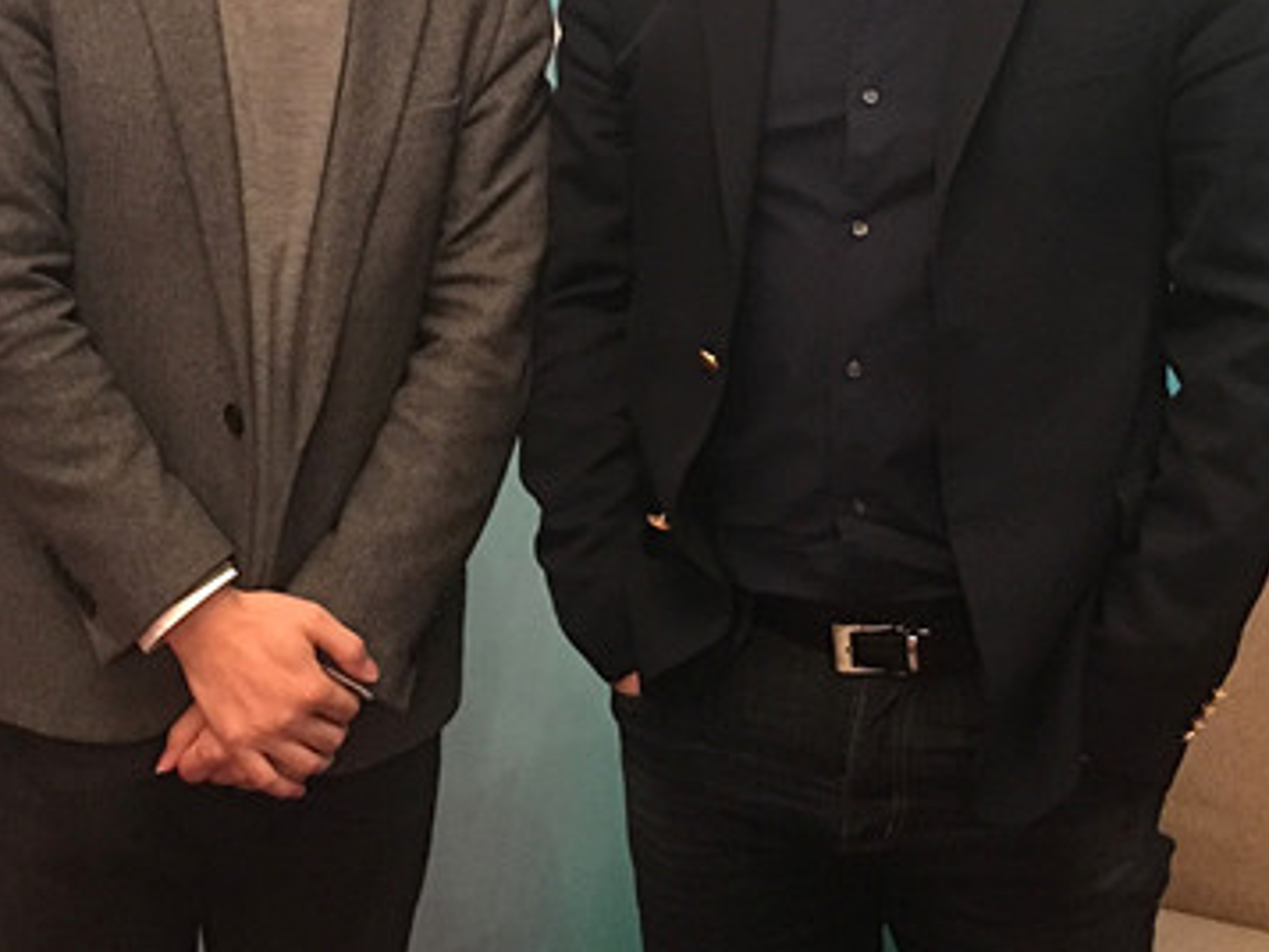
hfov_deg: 29.8
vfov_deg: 22.3
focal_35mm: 65
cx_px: 643
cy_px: 199
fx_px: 2384
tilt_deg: -6.3
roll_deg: -1.3
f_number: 2.2
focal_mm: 4.15
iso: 250
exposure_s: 1/17
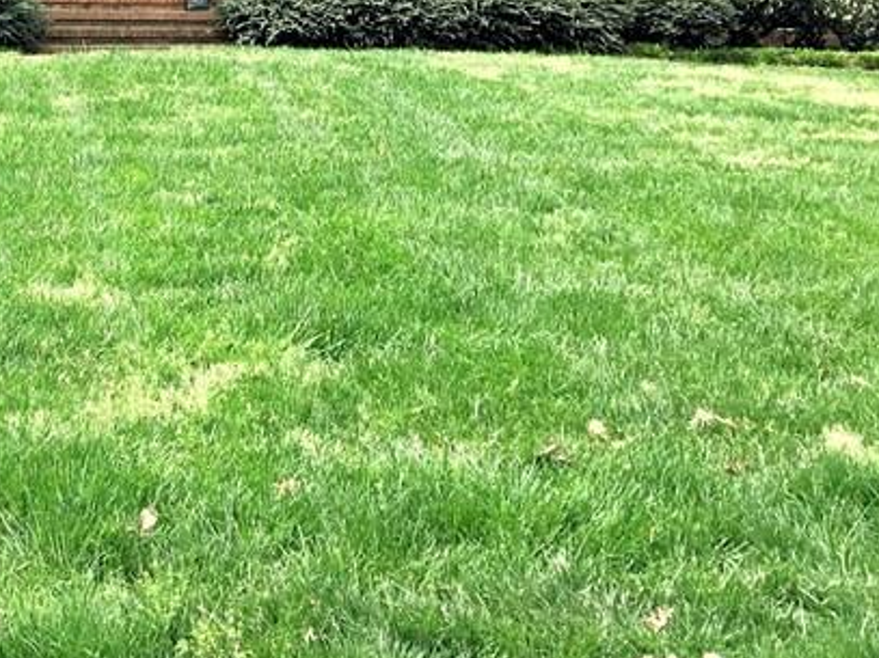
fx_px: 1853
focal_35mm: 73
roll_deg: -1.0
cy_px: -153
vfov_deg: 18.9
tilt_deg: +5.2
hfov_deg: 25.7
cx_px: 69
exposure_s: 1/582
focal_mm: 4.15
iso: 25
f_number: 2.2
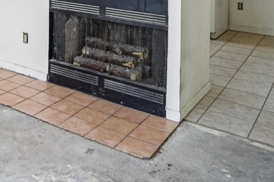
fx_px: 357
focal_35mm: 47
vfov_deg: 24.8
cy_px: -55
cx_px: -25
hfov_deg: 35.9
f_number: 8
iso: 160
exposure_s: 1/30
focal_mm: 10
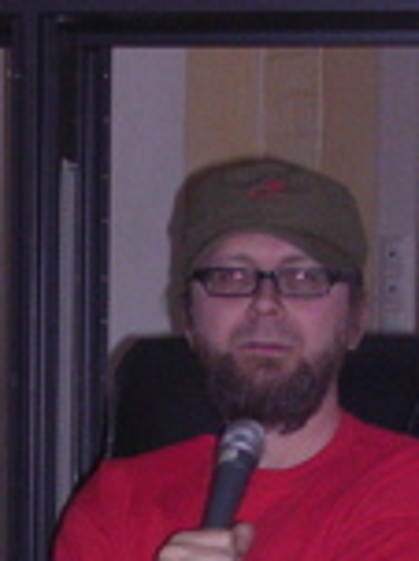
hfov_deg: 7.7
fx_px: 3087
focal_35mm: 191
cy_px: 624
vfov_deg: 10.2
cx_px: 56
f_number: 3.7
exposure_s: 1/60.1
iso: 400
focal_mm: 10.9
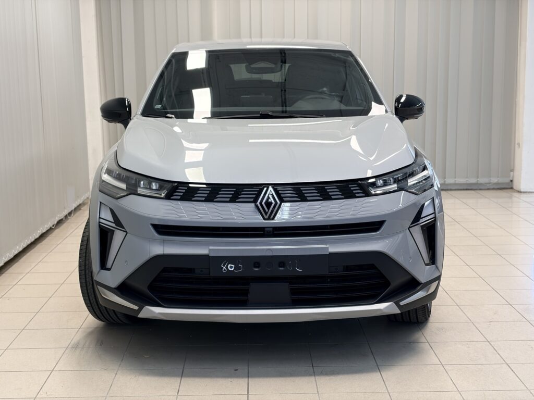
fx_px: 802
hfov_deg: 36.8
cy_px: 200
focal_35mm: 52
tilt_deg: -10.4
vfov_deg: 28.0
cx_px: 267
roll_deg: +0.5
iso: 50
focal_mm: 5.96
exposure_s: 1/50
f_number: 1.6
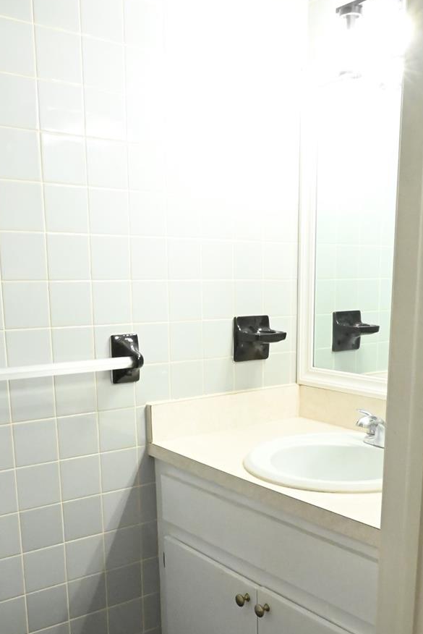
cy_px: 424
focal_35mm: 37
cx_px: 261
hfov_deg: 35.8
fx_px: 651
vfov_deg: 50.9
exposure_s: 1/50
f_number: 18
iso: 9000
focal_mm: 18
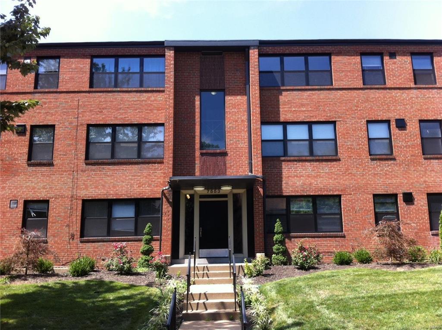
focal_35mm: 35
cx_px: 221
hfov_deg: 52.7
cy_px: 165
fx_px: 446
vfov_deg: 40.6
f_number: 2.8
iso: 80
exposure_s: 1/387
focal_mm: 3.85
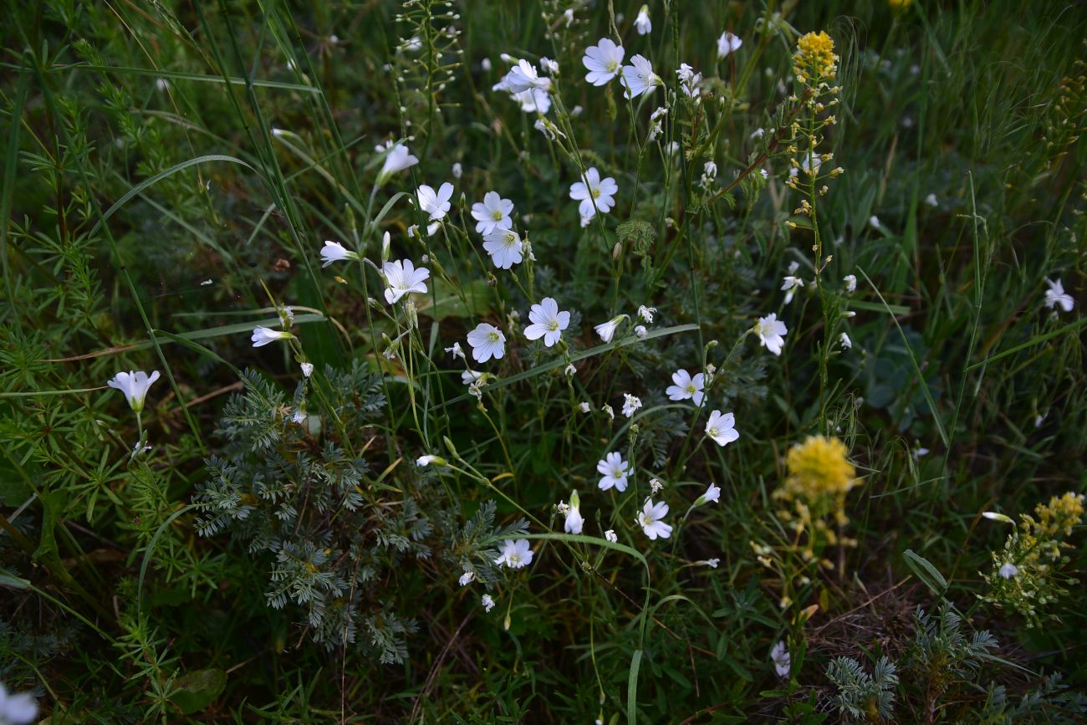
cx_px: 544
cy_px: 362
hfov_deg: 39.6
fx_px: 1510
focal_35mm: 50
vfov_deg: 27.0
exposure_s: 1/125
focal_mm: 50
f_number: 4.5
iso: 200
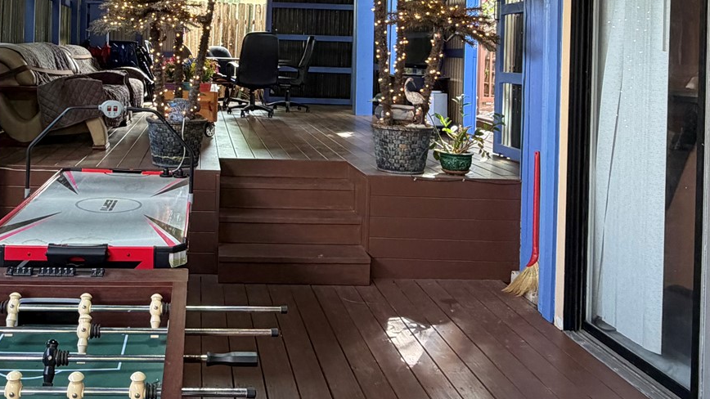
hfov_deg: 54.0
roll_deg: -1.7
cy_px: 52
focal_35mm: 36
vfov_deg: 31.5
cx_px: 226
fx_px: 678
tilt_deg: +0.4
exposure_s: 1/60
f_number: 2.2
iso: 200
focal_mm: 2.22
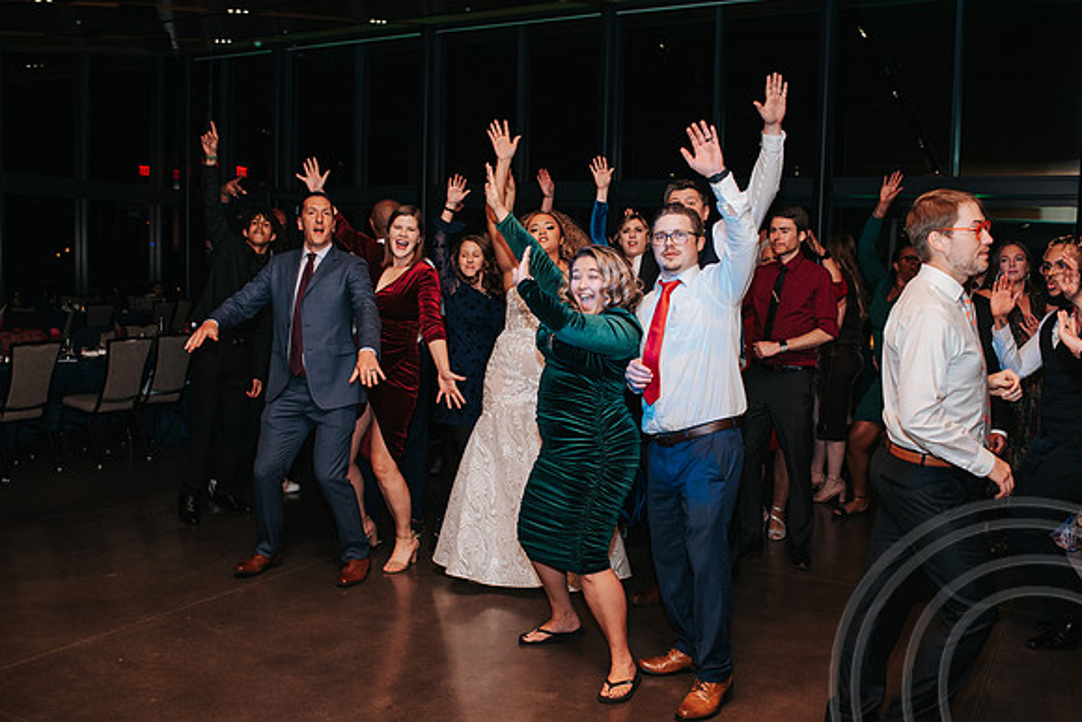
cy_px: 361
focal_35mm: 35
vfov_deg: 37.9
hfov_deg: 54.4
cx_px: 541
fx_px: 1052
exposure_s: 1/200
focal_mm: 35
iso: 1000
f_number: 3.5
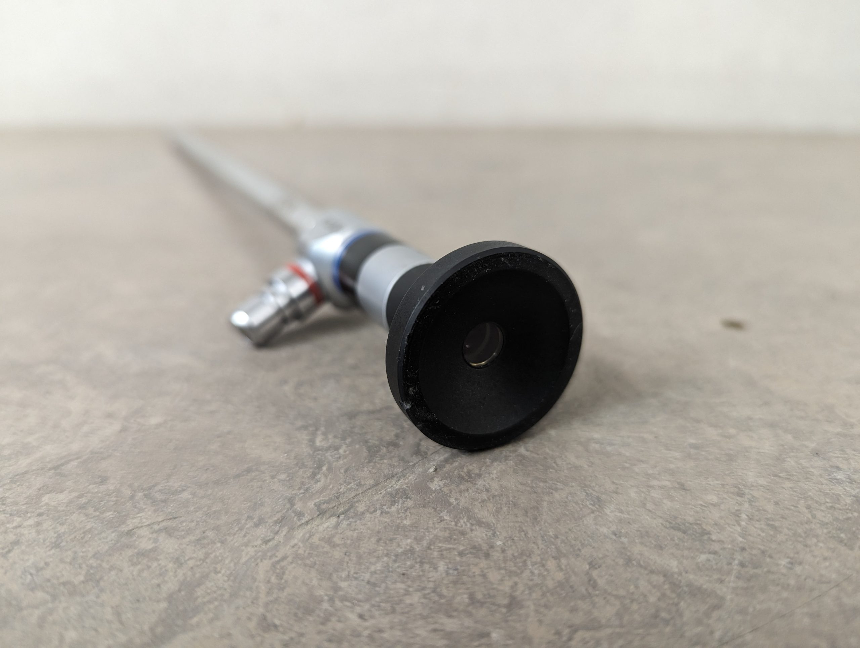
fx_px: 597
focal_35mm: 24
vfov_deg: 56.9
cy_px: 324
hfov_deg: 71.5
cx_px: 430
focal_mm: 6.81
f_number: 1.85
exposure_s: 1/25
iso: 253
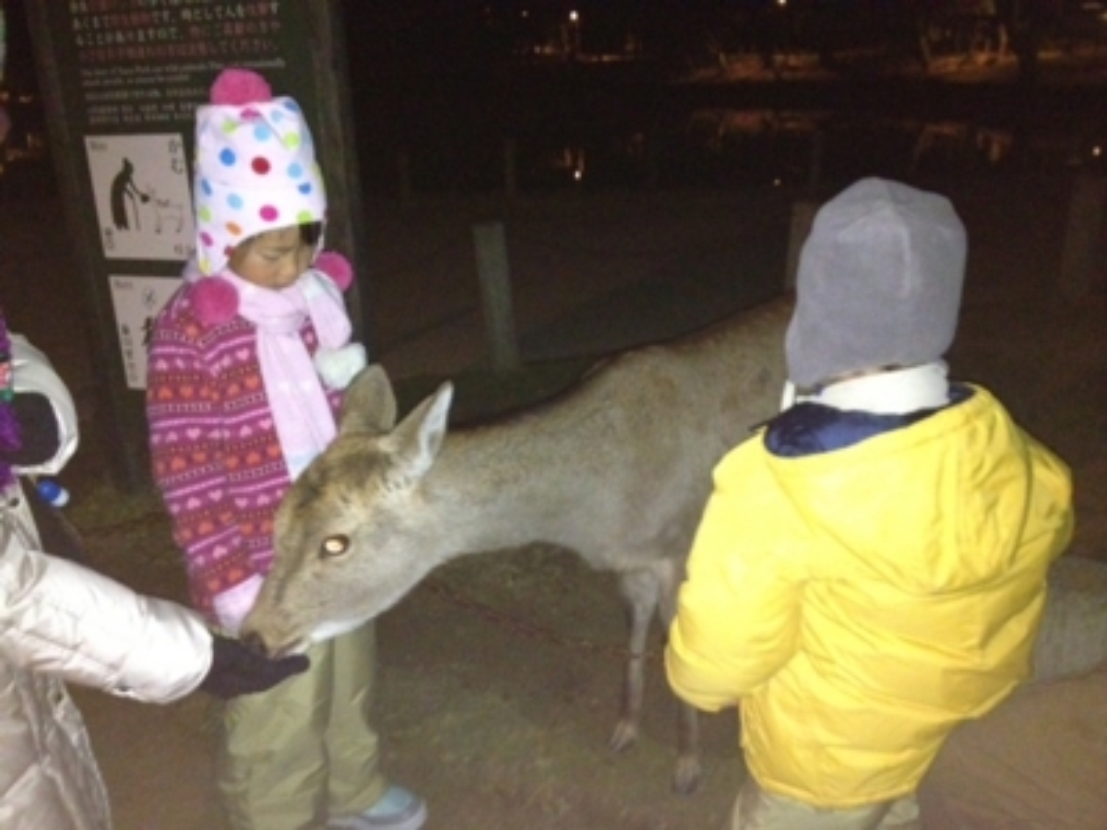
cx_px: 554
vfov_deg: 40.7
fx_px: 1119
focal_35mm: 35
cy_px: 415
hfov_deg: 52.6
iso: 640
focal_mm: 4.28
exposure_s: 1/16
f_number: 2.4
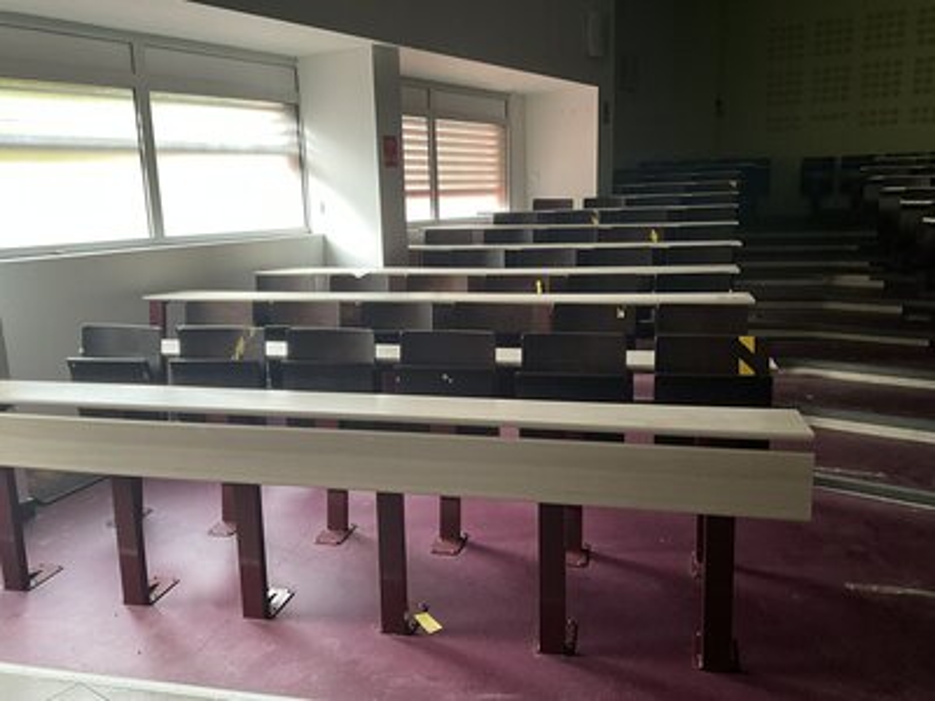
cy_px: 350
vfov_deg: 48.2
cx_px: 468
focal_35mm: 29
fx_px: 783
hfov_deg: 61.7
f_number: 1.8
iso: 160
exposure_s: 1/60
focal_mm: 3
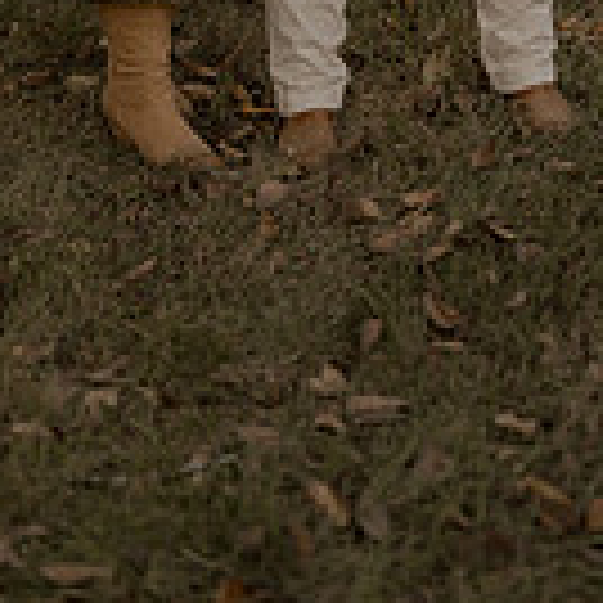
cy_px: -396
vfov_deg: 11.5
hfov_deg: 12.2
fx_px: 2818
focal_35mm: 143
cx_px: 376
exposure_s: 1/400
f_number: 1.8
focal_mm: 50
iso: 160
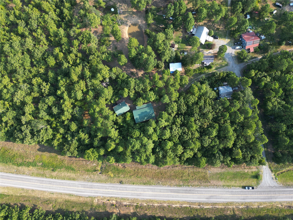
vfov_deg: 56.8
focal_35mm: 24
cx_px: 146
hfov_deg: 71.6
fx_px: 203
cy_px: 110
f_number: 1.7
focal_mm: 6.72
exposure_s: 1/640
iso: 110
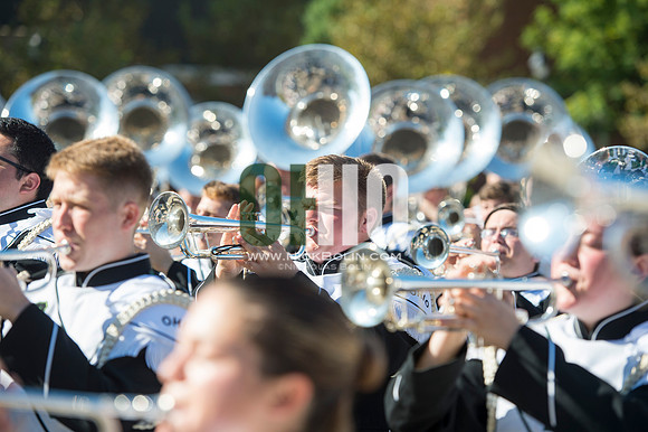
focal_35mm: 135
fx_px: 2429
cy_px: 216
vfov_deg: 10.1
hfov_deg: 15.2
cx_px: 324
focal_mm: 135
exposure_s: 1/1000
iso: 200
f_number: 4.5
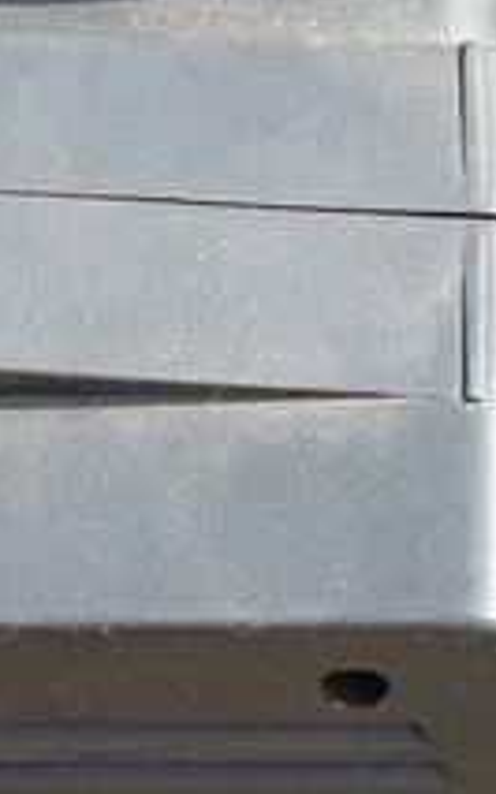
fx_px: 9804
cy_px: 332
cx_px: 418
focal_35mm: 453
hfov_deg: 2.9
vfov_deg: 4.6
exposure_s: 1/160
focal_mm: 70
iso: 100
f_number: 5.6
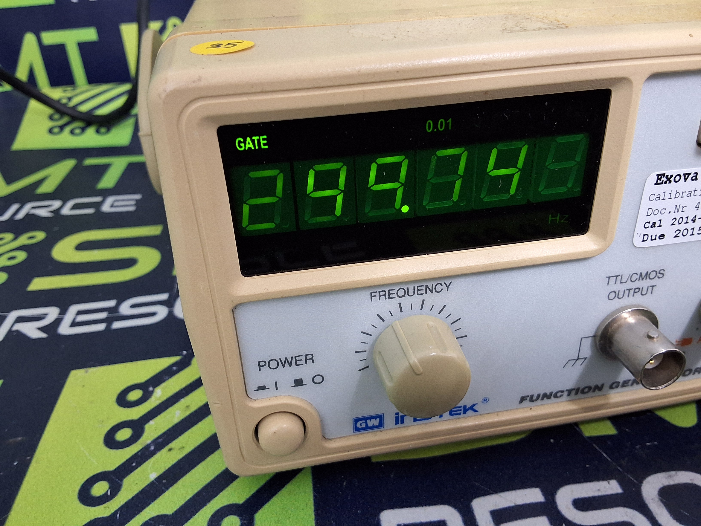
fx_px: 567
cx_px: 350
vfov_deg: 49.7
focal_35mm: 28
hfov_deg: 63.4
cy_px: 263
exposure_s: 1/24
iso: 320
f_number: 1.9
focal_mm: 2.91
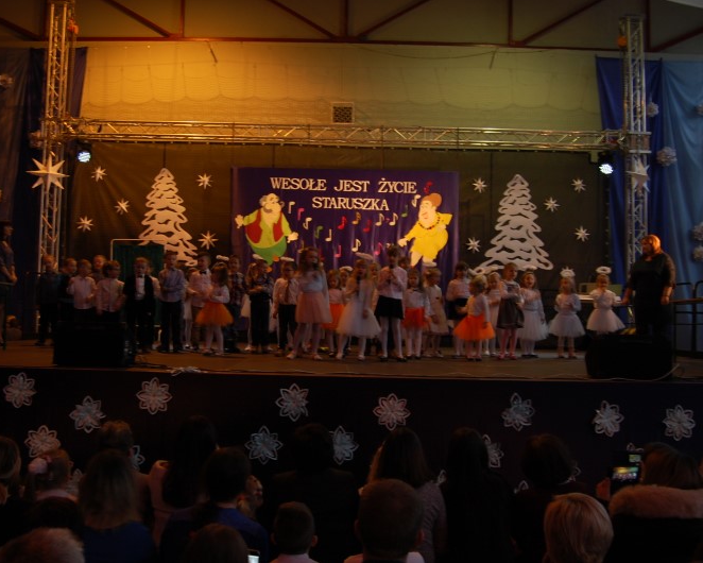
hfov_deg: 52.8
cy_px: 282
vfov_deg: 43.4
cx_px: 329
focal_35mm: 34
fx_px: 708
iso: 200
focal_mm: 20
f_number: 5.6
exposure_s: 1/15
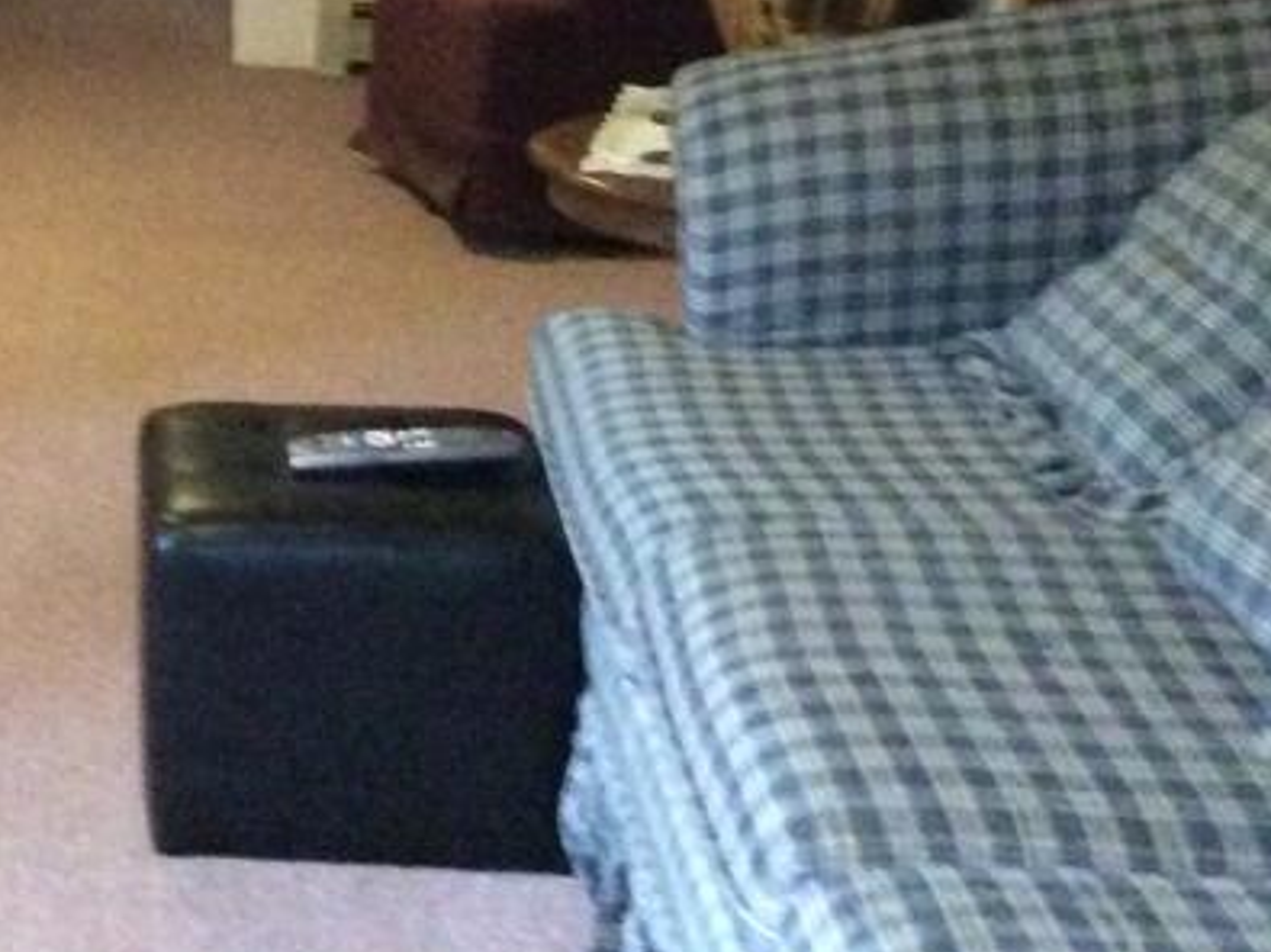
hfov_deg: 22.0
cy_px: -135
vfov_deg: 17.1
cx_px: -219
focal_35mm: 83
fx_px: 3047
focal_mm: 3.3
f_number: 2.4
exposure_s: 1/15
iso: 800
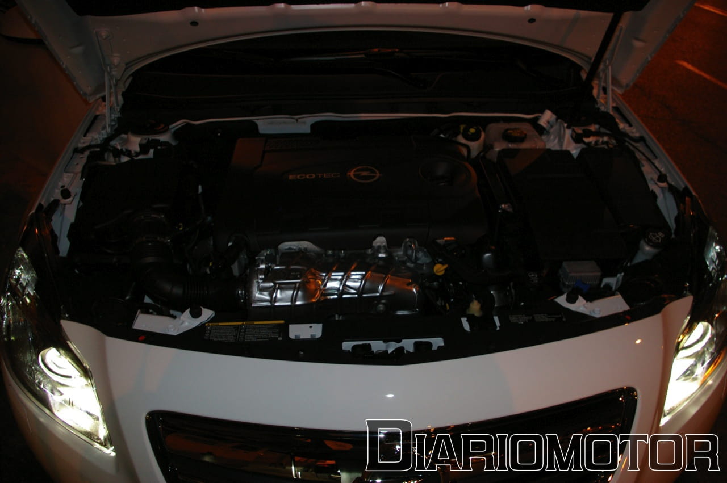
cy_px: 242
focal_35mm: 27
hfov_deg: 67.4
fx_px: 545
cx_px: 364
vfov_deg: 47.8
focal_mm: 18
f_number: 4.5
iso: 800
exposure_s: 1/30
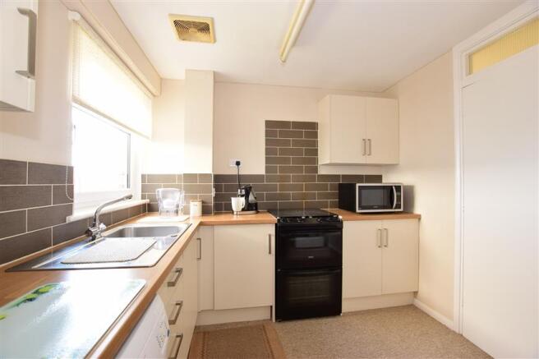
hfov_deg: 100.4
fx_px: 225
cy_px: 180
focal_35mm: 15
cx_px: 270
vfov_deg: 77.3
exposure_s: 1/20
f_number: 5.6
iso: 400
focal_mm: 10
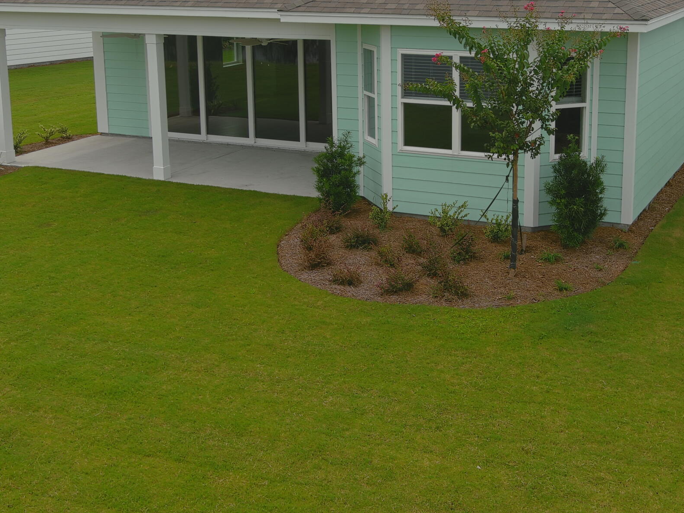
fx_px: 1047
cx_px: 393
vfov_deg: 27.2
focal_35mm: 53
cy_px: 139
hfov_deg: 36.1
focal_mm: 10.57
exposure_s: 1/1050
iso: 100
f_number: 2.8
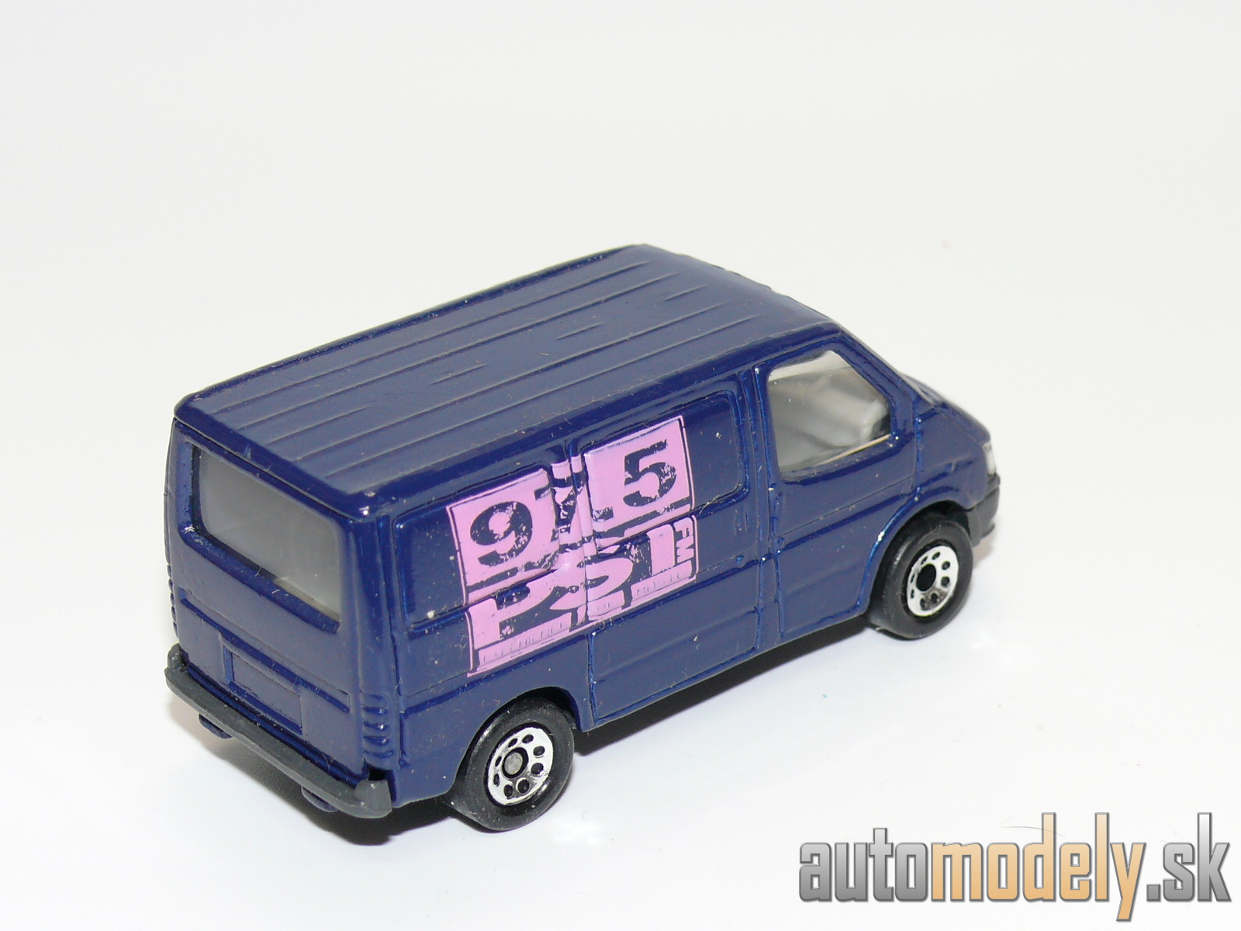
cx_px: 620
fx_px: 3119
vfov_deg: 17.0
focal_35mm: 87
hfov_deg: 22.5
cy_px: 466
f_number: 4
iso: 100
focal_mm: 12.3
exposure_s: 1/30
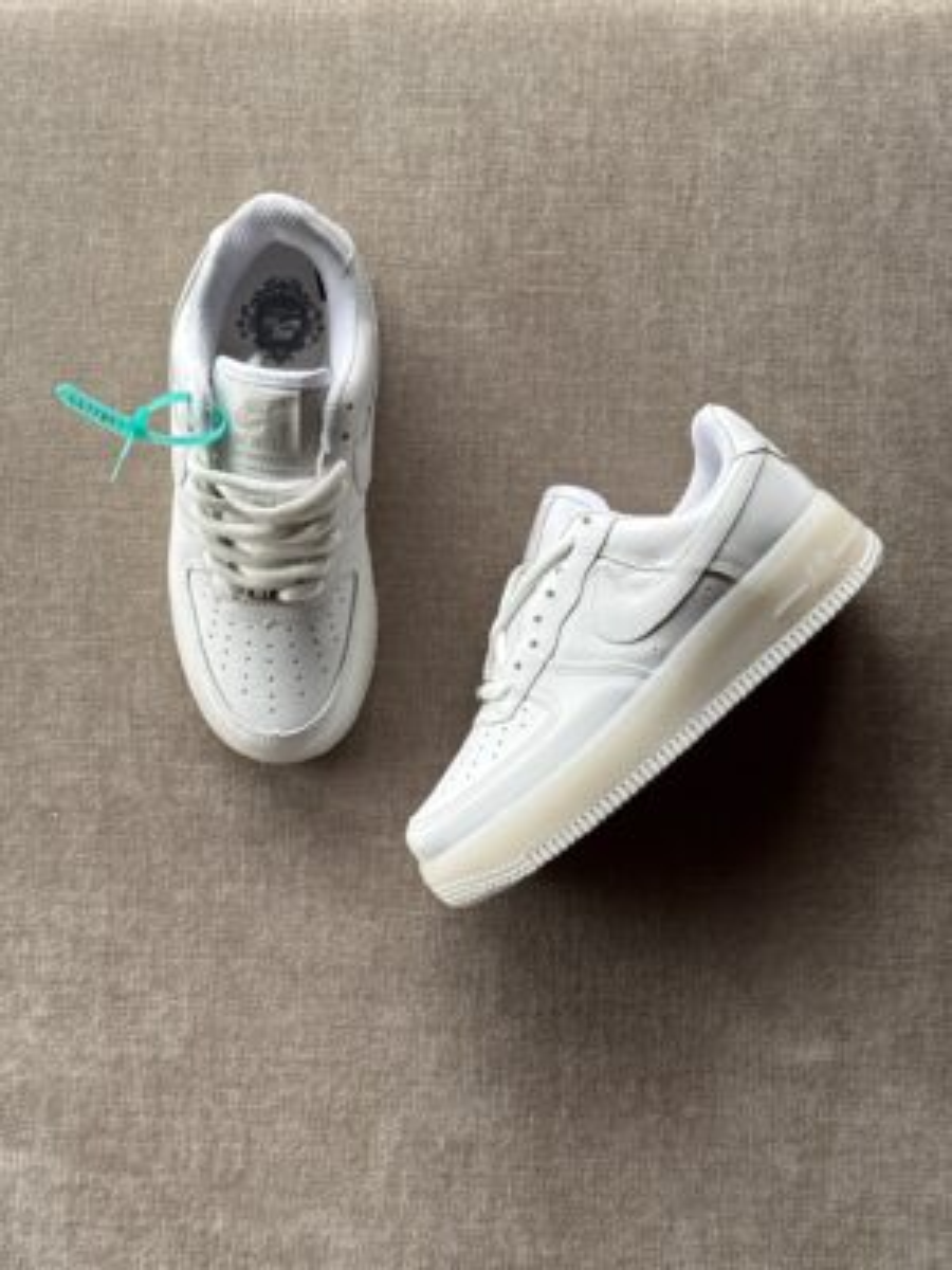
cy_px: 635
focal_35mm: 48
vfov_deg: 39.7
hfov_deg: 30.3
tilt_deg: -84.3
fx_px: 1760
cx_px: 476
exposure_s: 1/84
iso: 100
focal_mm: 6.76
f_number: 1.78
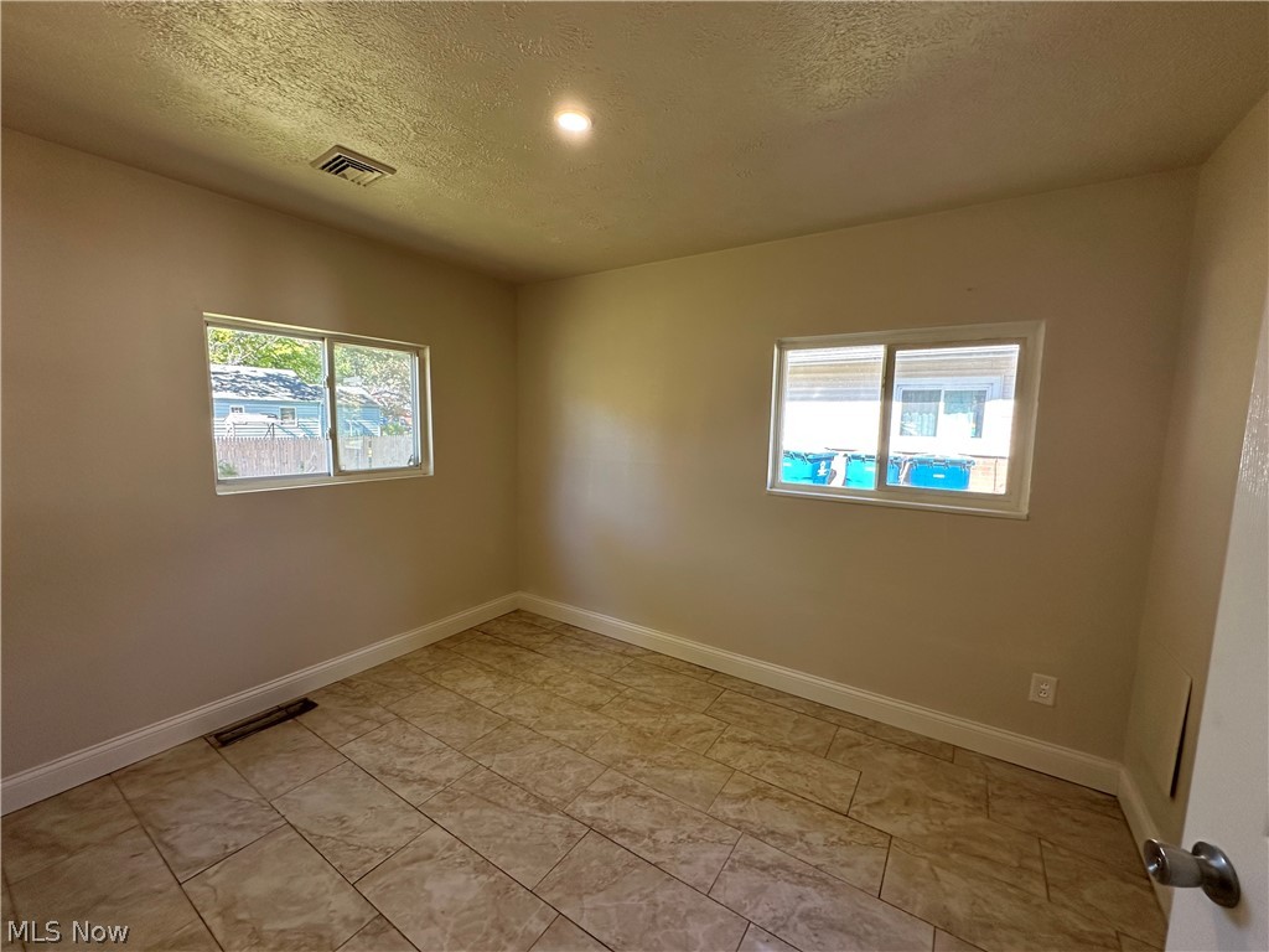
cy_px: 476
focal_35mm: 14
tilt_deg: -7.1
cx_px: 634
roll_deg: -1.5
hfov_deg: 102.1
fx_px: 513
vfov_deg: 85.7
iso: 100
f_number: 2.2
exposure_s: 1/99
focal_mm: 2.22
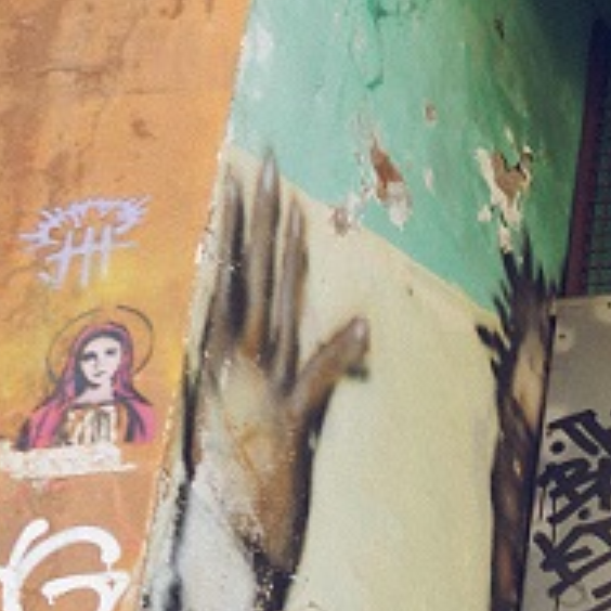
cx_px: 1531
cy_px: 982
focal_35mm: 130
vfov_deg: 12.6
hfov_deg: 11.0
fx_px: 2596
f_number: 4
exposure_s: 1/125
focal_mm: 24
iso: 100
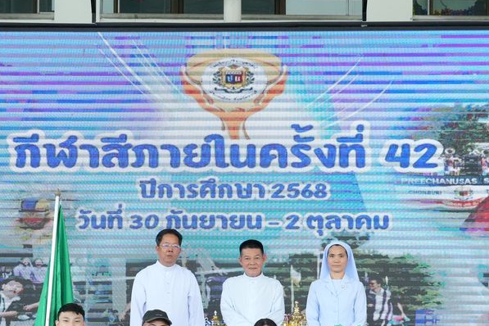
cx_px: 231
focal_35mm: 82
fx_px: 1113
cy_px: 303
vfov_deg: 16.4
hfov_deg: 24.8
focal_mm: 29
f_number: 5.6
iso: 3200
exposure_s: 1/640
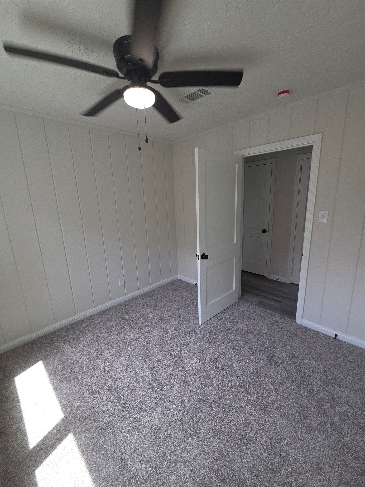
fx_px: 183
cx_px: 182
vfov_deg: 106.2
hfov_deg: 89.9
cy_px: 244
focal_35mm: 13
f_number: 2.2
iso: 80
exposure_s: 1/120
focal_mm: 2.2
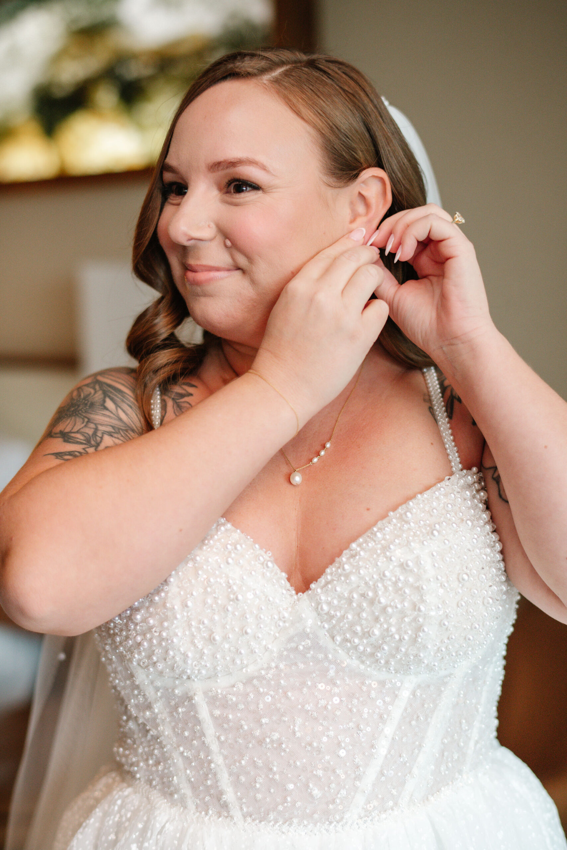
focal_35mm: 58
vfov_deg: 34.5
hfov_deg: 23.4
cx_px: 284
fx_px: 1370
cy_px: 425
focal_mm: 58
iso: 1600
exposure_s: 1/200
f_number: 2.5
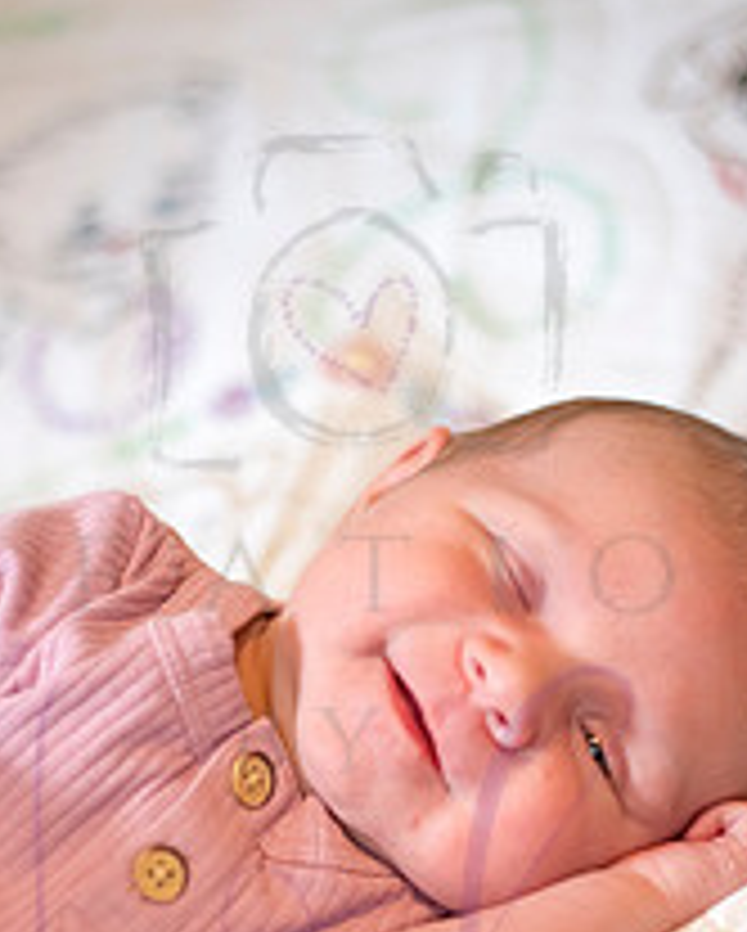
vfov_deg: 18.6
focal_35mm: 102
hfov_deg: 15.1
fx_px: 2815
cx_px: 369
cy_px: 734
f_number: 2.2
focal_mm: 50
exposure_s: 1/60
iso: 800
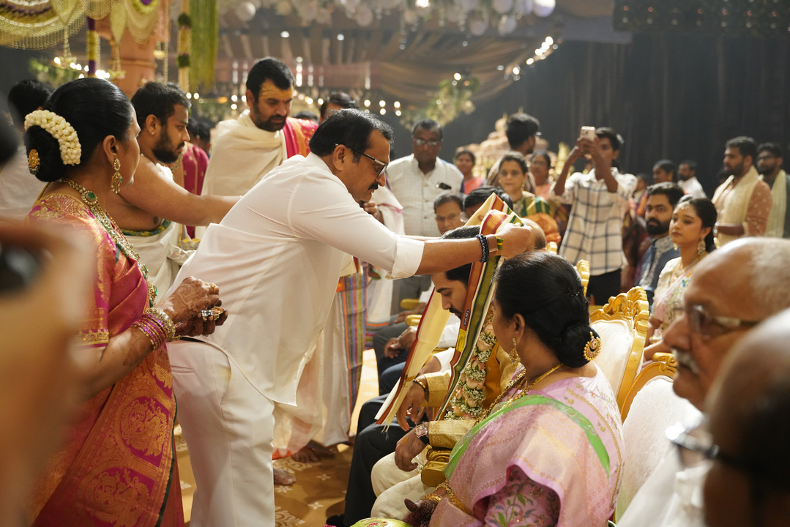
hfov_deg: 51.9
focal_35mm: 37
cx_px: 395
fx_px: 812
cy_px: 264
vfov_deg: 36.0
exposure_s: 1/320
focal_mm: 37
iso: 4000
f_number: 2.8
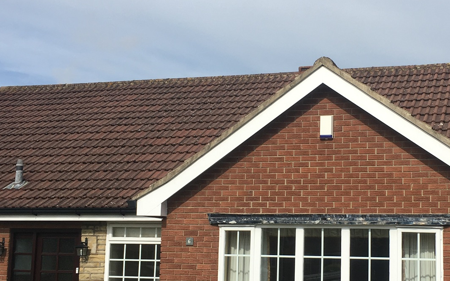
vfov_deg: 22.0
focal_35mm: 59
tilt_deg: +9.2
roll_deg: -0.9
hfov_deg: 34.2
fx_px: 724
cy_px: 161
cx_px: 304
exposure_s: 1/1789
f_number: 2.2
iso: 25
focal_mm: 4.15
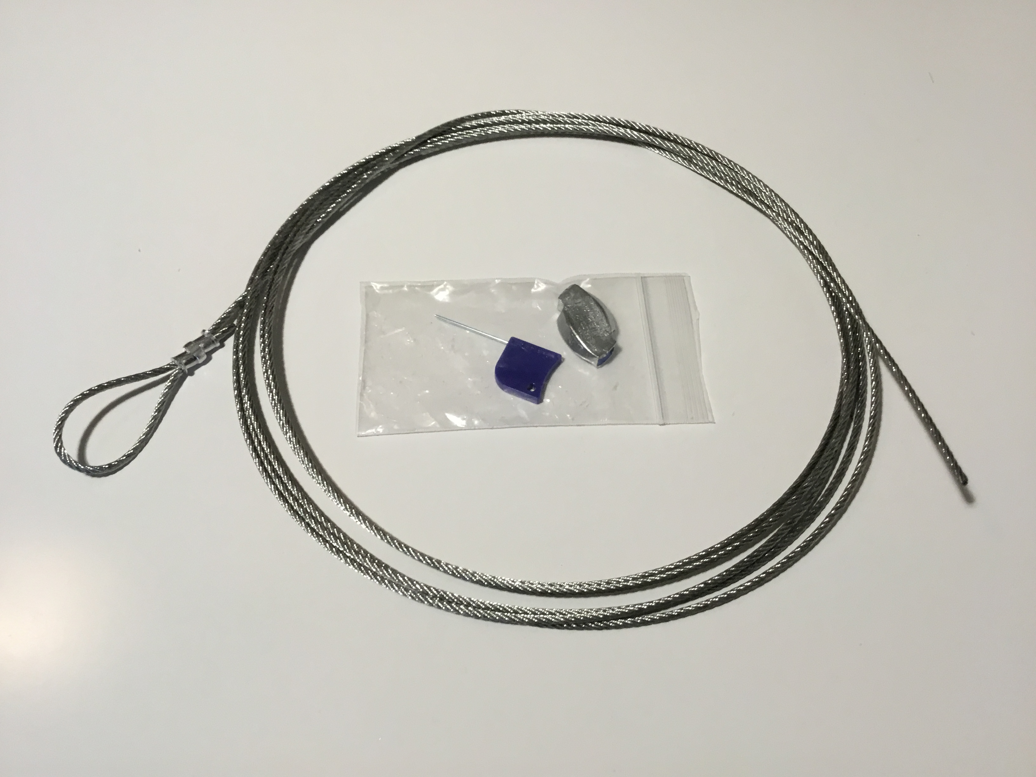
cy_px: 388
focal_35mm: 31
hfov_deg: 58.4
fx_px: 928
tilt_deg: -61.0
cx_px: 518
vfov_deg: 45.4
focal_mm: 3.3
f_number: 2.4
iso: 64
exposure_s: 1/30
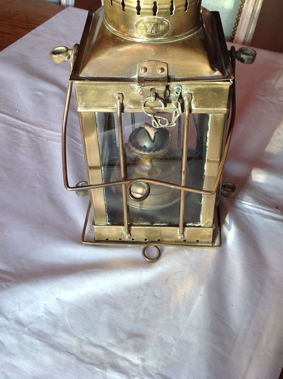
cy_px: 137
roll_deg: +2.3
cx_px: 167
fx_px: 492
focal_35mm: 45
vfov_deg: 41.8
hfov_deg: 32.0
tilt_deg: -38.2
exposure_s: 1/40
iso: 50
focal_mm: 4.28
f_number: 2.4
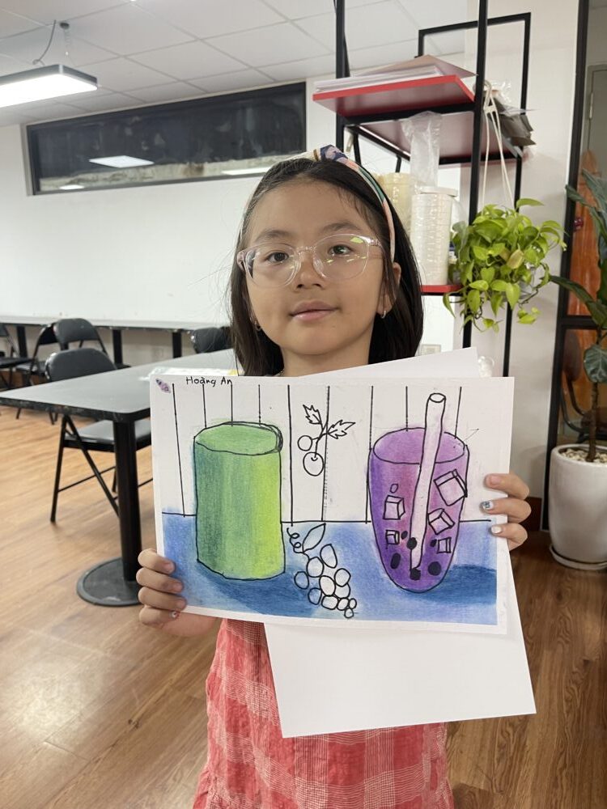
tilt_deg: -12.1
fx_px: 585
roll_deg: +0.5
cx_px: 304
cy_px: 404
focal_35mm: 25
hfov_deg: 54.9
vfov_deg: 69.4
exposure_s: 1/50
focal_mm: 5.1
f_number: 1.6
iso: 80
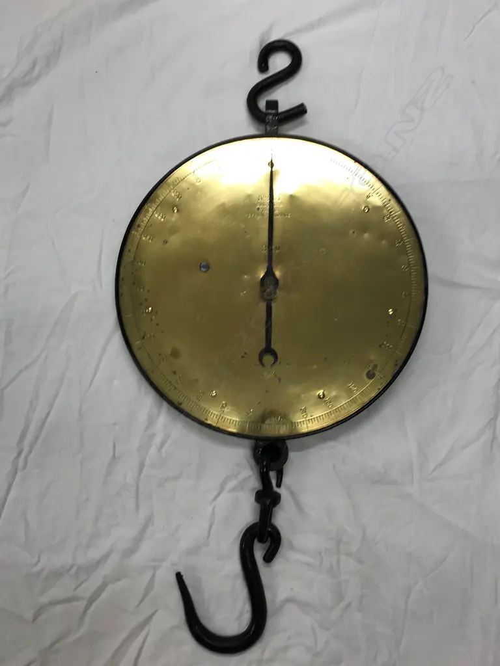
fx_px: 539
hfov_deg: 49.7
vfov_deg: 63.4
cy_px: 333
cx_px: 250
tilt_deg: -81.7
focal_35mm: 28
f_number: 1.8
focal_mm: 3.99
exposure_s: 1/50
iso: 25
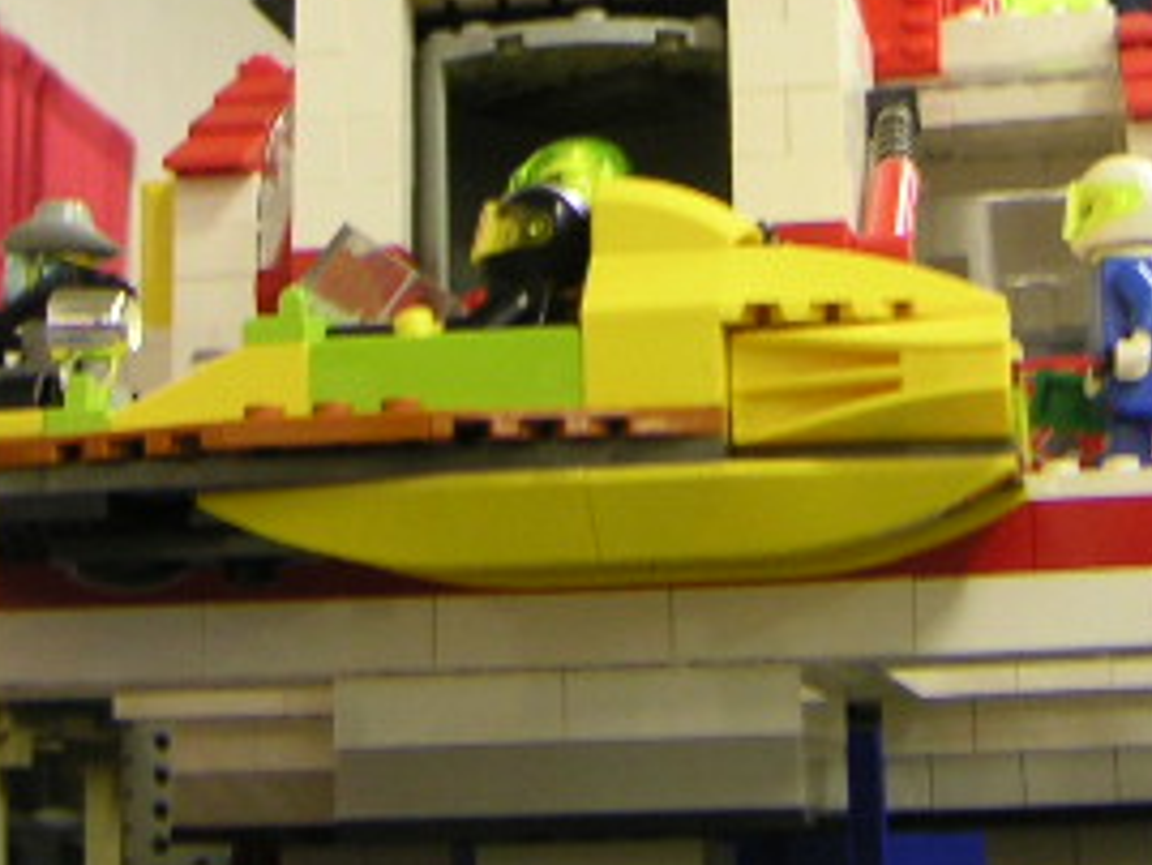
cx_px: 625
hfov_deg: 22.2
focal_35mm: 88
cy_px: 0
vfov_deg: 16.4
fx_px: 2930
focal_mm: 4.8
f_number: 2.8
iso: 100
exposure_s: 1/4
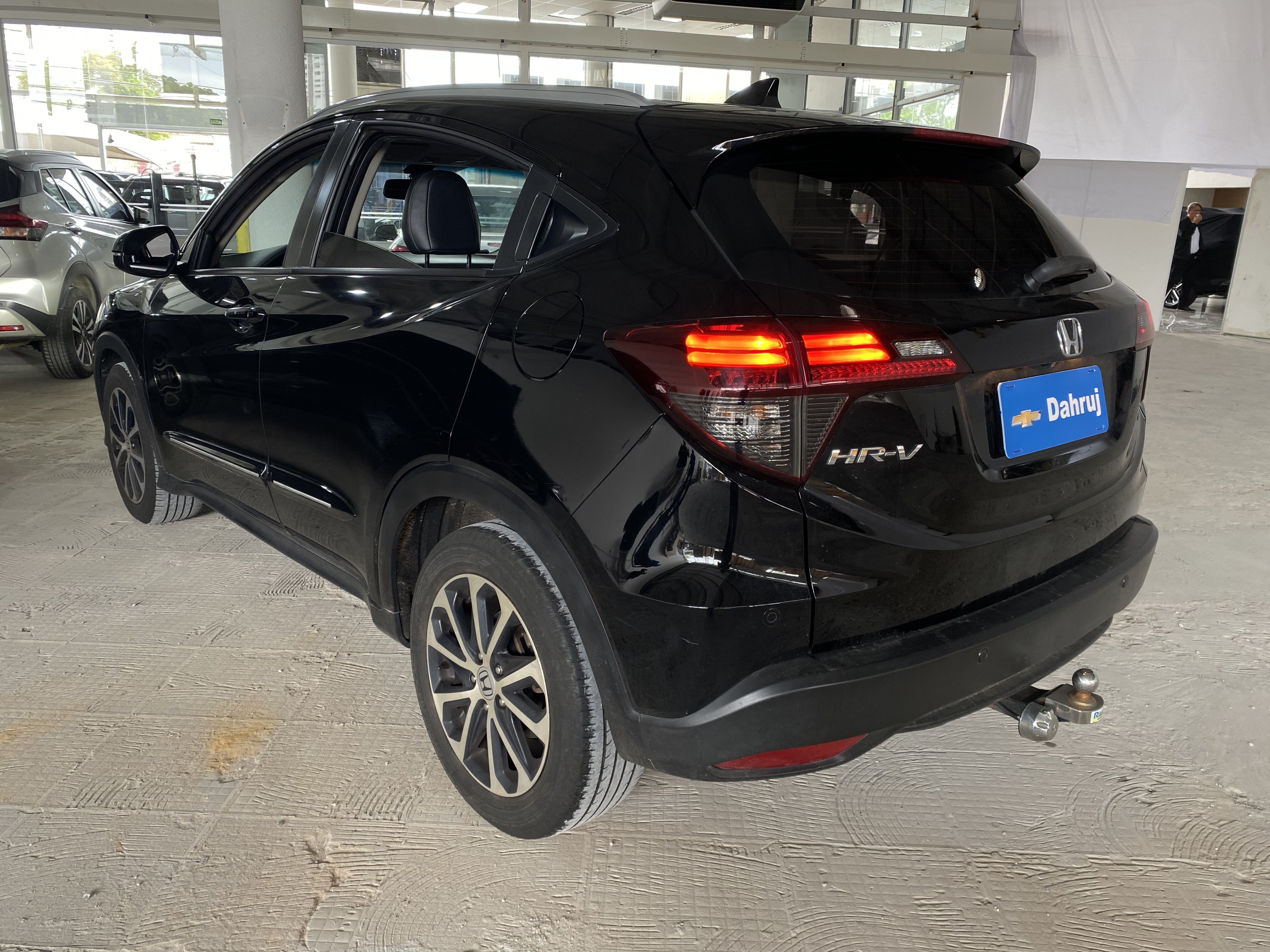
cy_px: 476
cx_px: 635
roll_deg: -1.9
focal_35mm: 26
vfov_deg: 53.1
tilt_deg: -14.9
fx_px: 954
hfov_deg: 67.3
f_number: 1.8
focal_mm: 4.25
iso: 64
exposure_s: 1/60
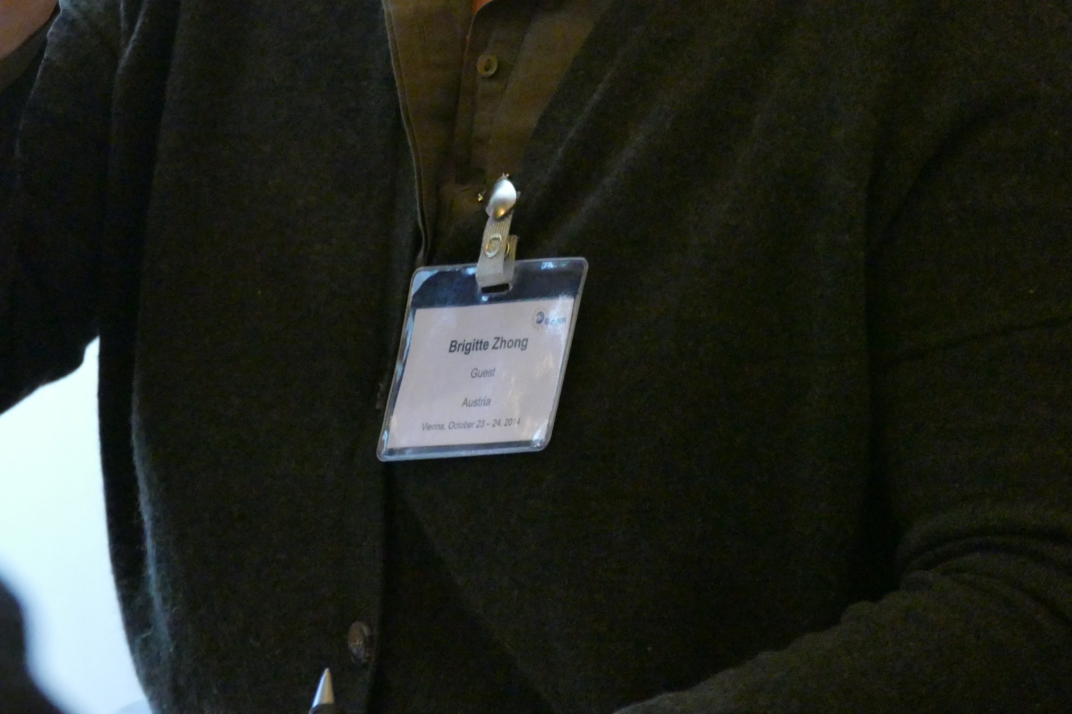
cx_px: 536
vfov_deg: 2.4
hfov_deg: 3.7
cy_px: 357
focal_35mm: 562
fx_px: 16734
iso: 3200
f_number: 4
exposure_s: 1/125
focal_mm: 146
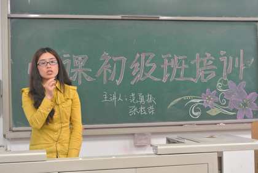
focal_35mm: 63
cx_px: 129
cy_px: 86
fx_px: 452
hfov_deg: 31.9
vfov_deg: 21.6
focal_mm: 23.6
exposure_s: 1/30
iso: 1800
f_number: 5
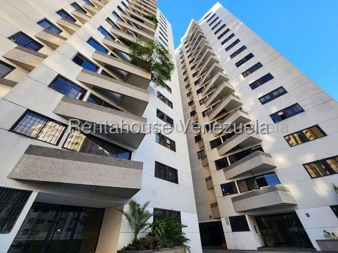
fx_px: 127
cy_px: 126
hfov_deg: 106.2
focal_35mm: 13
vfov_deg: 89.9
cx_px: 169
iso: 50
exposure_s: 1/224
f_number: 2.2
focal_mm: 2.2
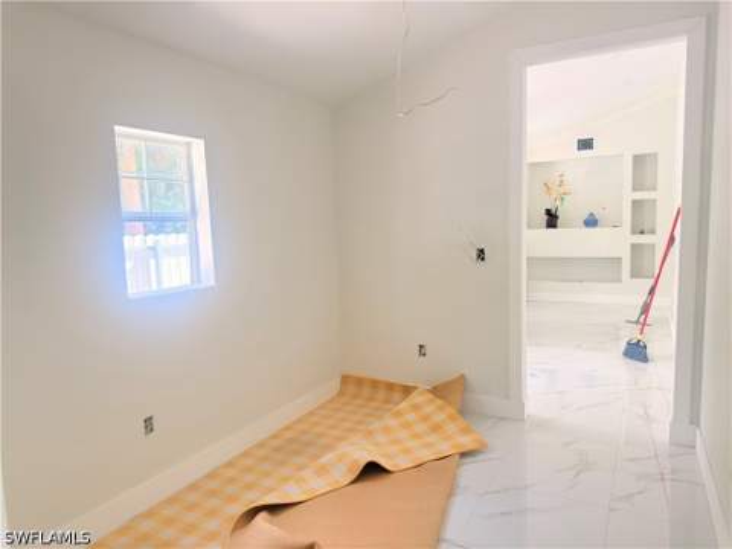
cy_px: 274
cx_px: 366
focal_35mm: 24
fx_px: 508
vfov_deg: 56.8
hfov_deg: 71.6
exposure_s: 1/235
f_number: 1.78
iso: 160
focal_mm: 6.76
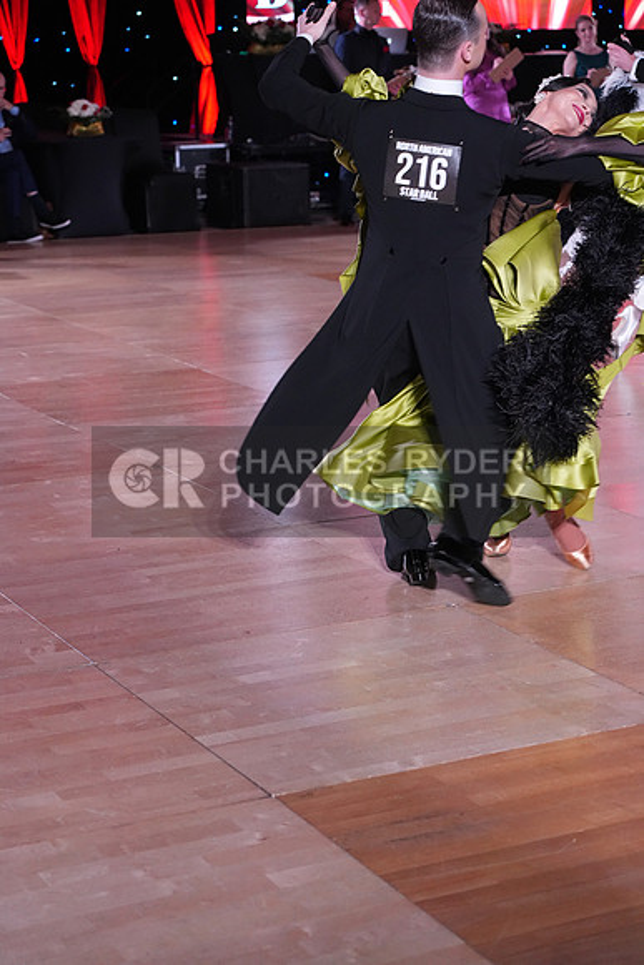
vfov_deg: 28.8
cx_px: 322
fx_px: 1877
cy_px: 482
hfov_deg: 19.5
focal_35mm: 70
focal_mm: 70
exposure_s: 1/250
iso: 3200
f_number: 5
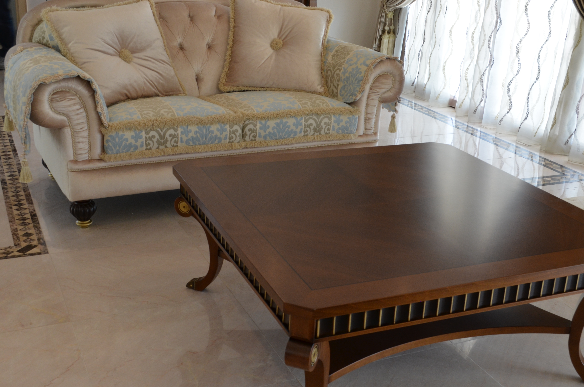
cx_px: 310
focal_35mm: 43
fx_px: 696
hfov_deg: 45.5
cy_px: 202
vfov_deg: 31.0
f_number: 9
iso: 500
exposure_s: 1/15
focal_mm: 26
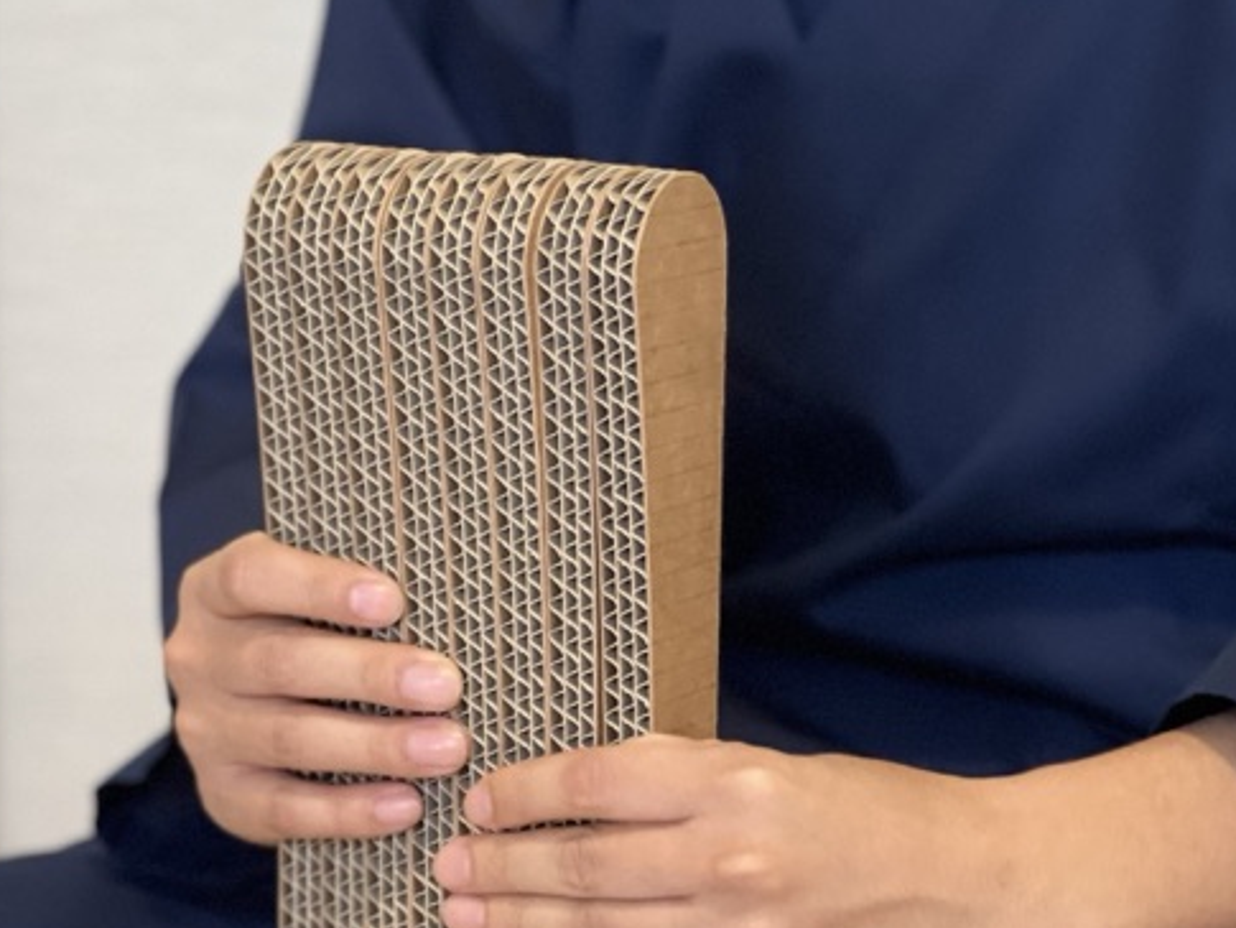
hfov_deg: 15.5
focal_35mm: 127
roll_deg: +0.6
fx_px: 4536
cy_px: 301
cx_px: 375
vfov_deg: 11.7
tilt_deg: -7.2
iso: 320
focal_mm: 9
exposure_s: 1/40
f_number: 2.8
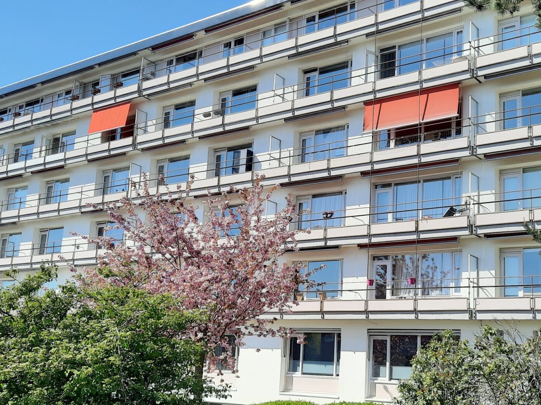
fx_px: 719
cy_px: 216
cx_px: 292
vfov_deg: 31.5
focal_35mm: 46
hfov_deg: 41.2
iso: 32
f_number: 2
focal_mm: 4.6
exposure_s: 1/453
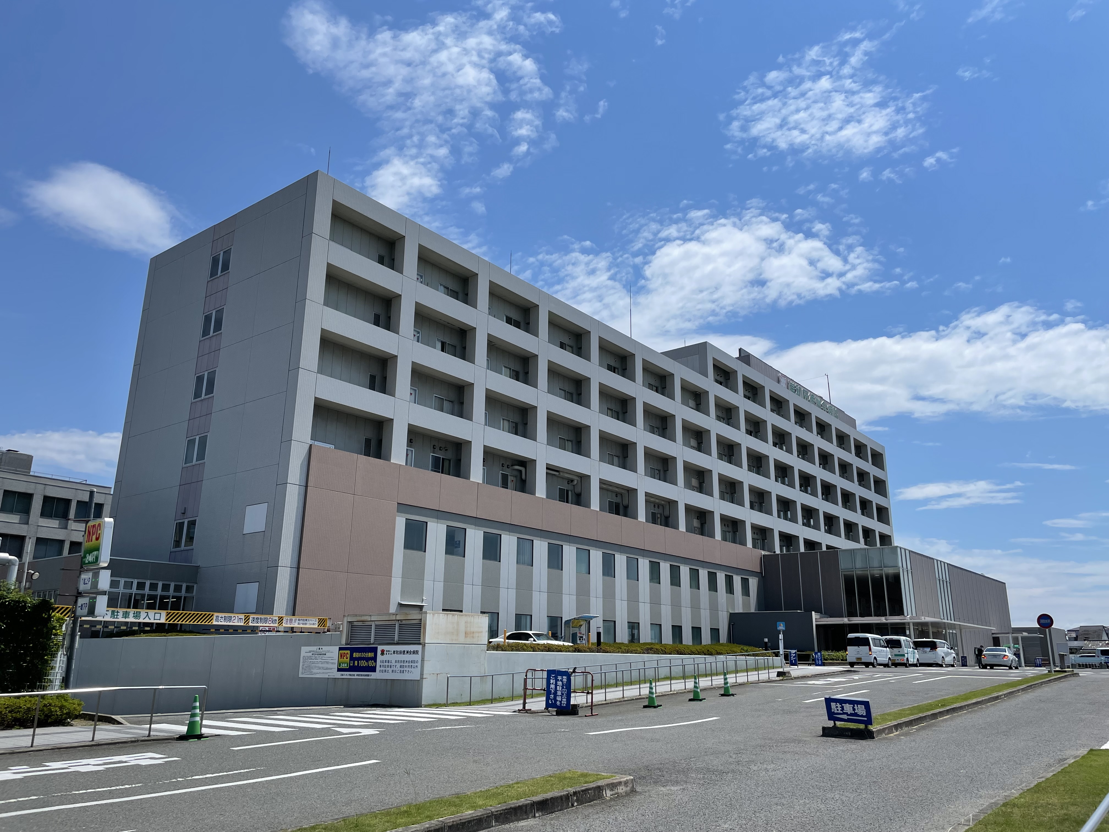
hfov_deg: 67.3
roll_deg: -0.5
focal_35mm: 26
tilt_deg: +15.2
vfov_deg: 53.1
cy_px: 416
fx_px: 833
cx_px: 554
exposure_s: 1/6897
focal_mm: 4.2
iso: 32
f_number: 1.6
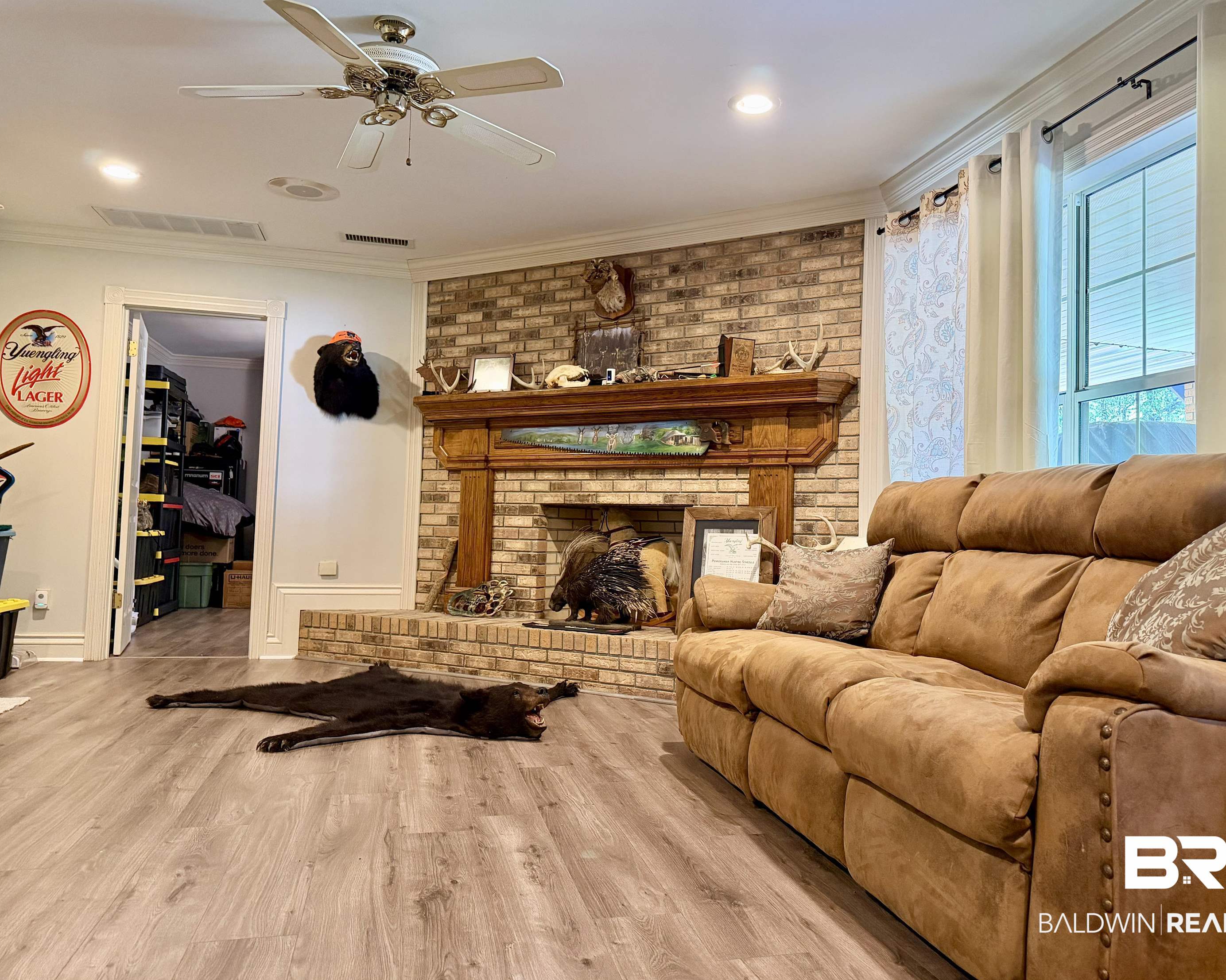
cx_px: 666
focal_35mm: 26
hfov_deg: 65.9
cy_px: 474
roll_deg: -2.6
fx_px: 943
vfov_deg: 54.9
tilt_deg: +3.5
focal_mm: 6.76
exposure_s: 1/60
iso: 500
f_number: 1.78
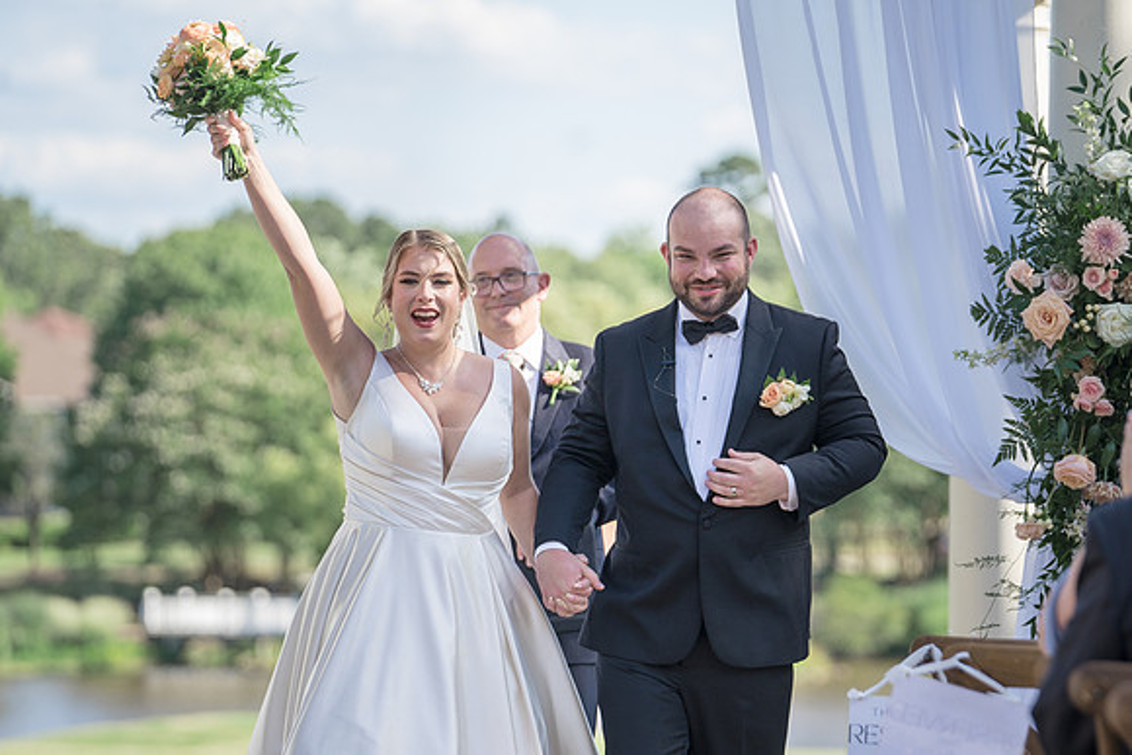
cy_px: 436
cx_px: 654
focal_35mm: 205
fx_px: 6448
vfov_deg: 6.7
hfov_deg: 10.0
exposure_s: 1/500
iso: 100
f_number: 4
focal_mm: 173
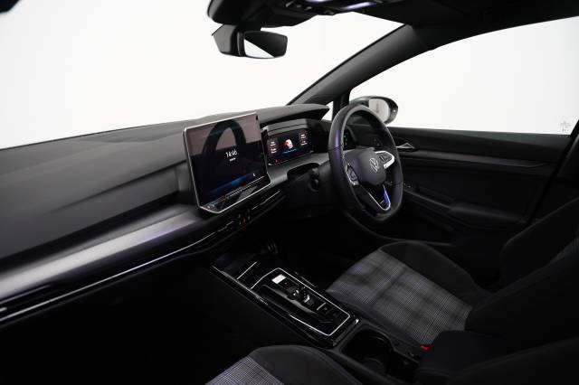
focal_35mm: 24
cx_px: 290
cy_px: 192
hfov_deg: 73.8
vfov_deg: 53.1
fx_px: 386
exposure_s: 1/160
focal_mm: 24
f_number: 2.8
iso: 2500
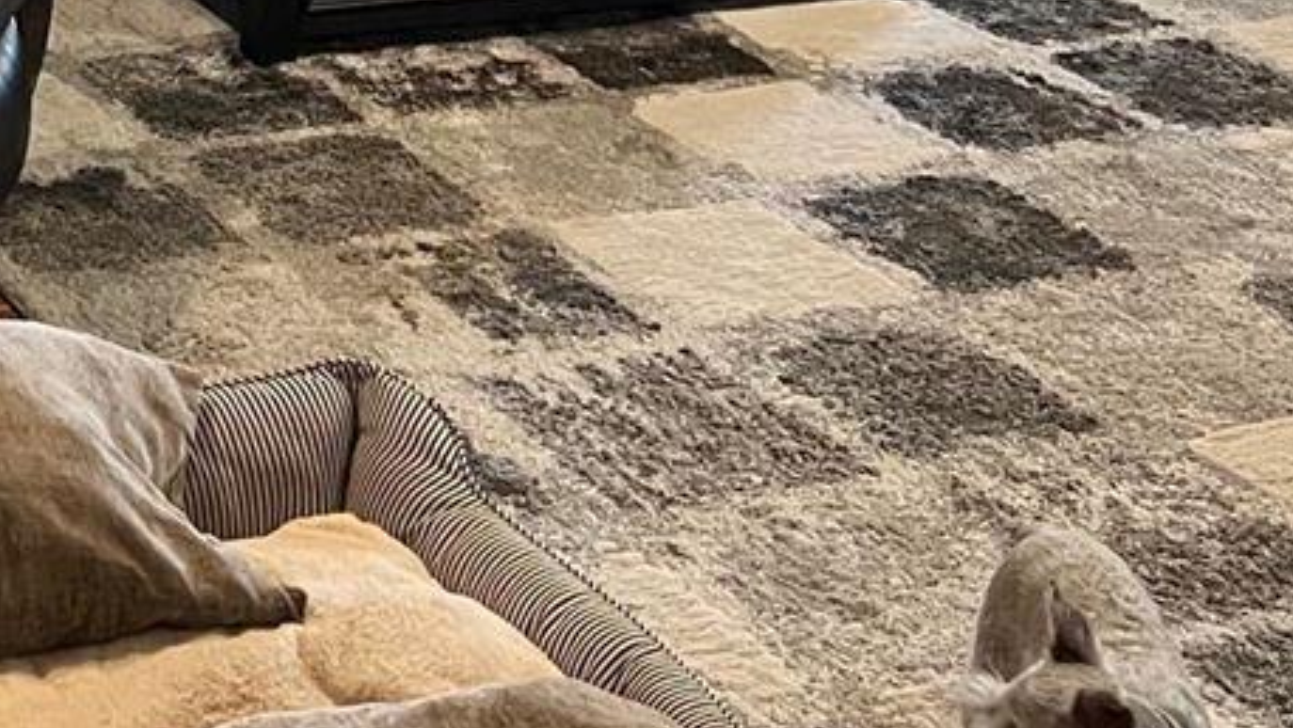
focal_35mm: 95
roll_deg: -1.7
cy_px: -736
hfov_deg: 20.9
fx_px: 3258
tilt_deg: -7.5
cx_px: -274
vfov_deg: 11.5
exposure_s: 1/60
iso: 250
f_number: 1.5
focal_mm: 5.7
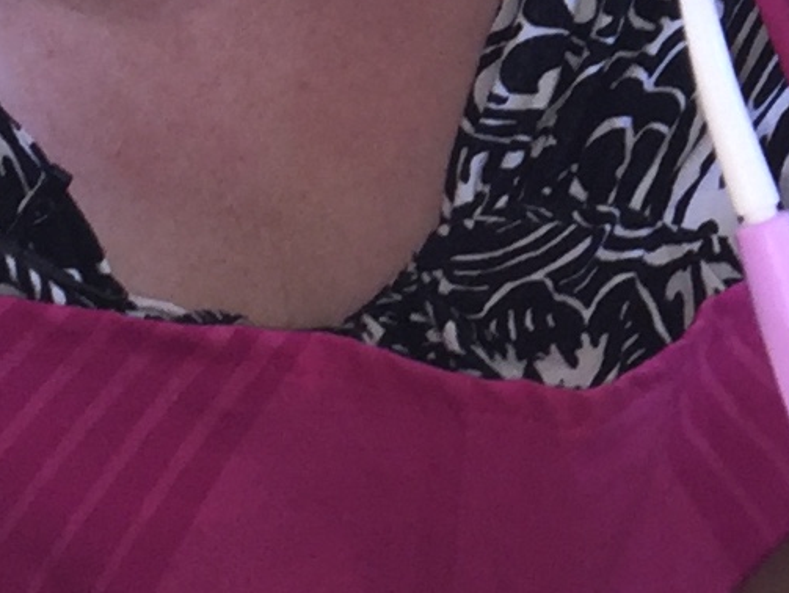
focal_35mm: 188
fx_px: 4288
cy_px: -260
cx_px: 1139
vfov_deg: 7.8
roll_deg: -0.2
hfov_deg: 10.2
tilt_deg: -3.8
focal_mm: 4.15
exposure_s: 1/53
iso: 32
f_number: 2.2
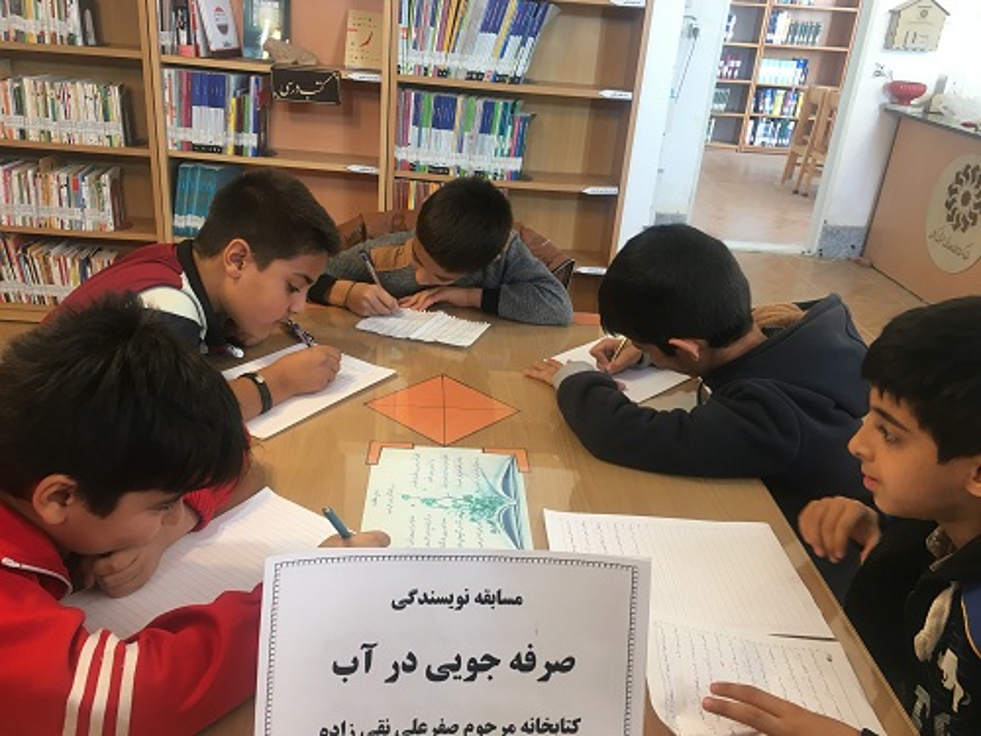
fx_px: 822
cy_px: 368
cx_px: 490
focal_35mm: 29
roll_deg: -4.5
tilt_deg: -24.6
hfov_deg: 61.7
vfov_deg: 48.2
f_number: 2.2
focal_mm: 4.15
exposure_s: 1/33
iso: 80
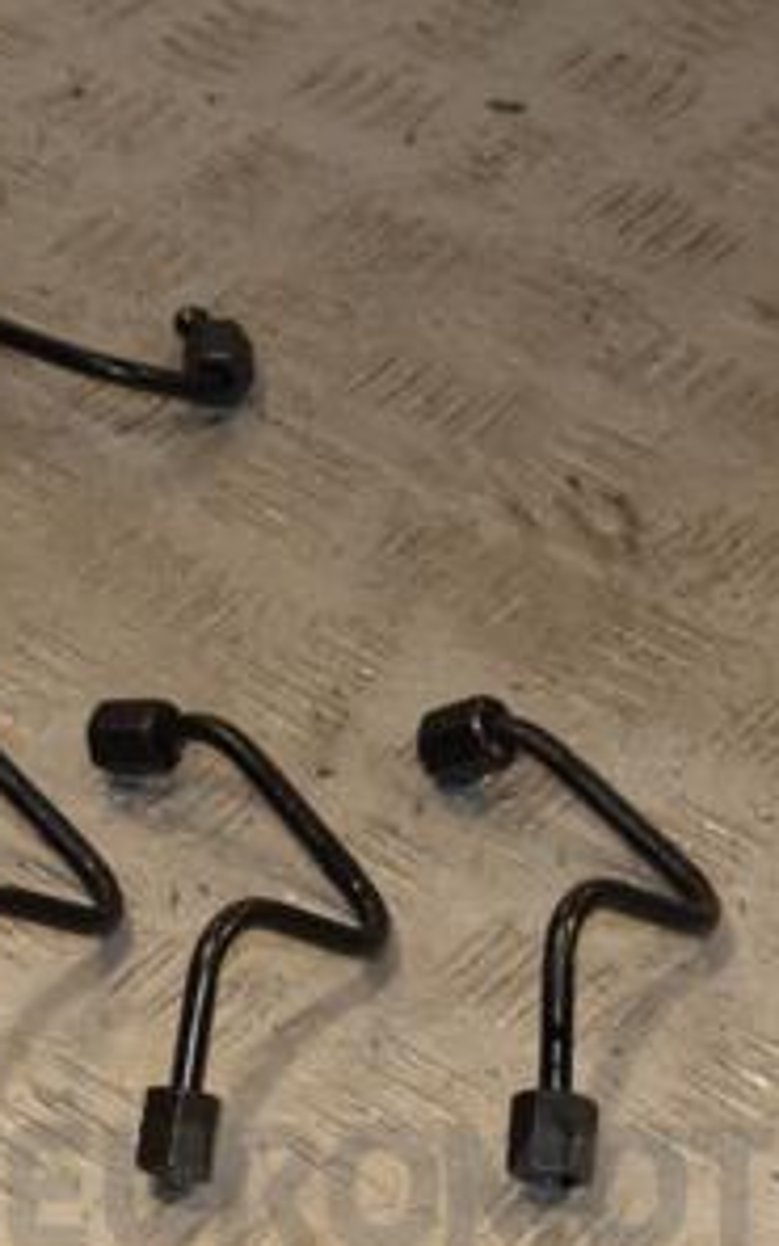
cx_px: -72
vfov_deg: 16.8
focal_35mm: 124
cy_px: 627
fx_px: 4212
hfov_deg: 10.4
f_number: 7.1
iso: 800
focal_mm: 40
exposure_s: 1/200
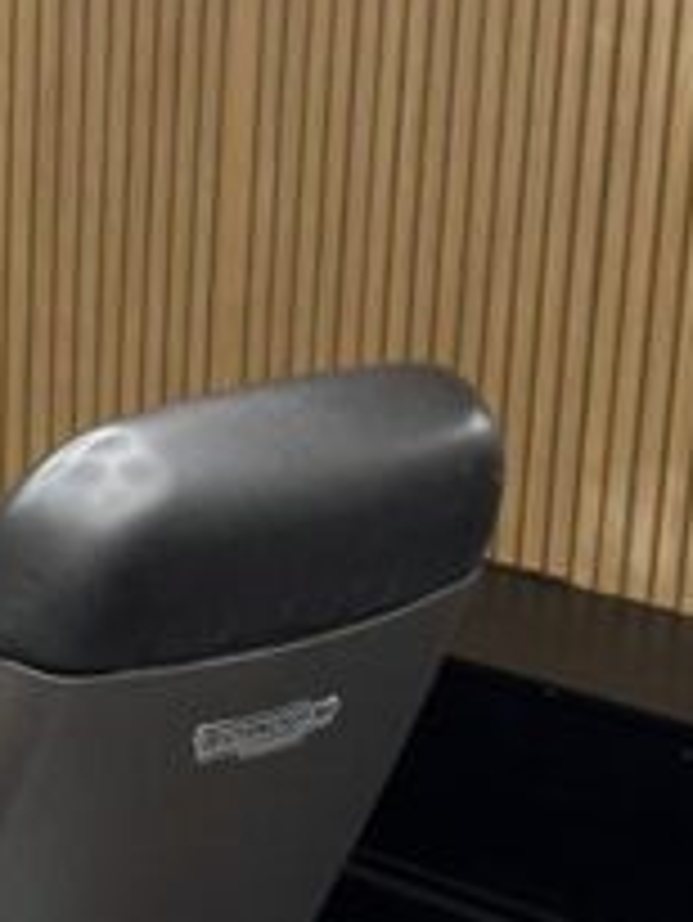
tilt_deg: -20.6
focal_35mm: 120
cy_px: 882
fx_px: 3200
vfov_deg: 16.1
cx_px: -266
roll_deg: +1.0
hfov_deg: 11.9
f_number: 1.78
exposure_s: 1/100
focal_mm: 6.76
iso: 160
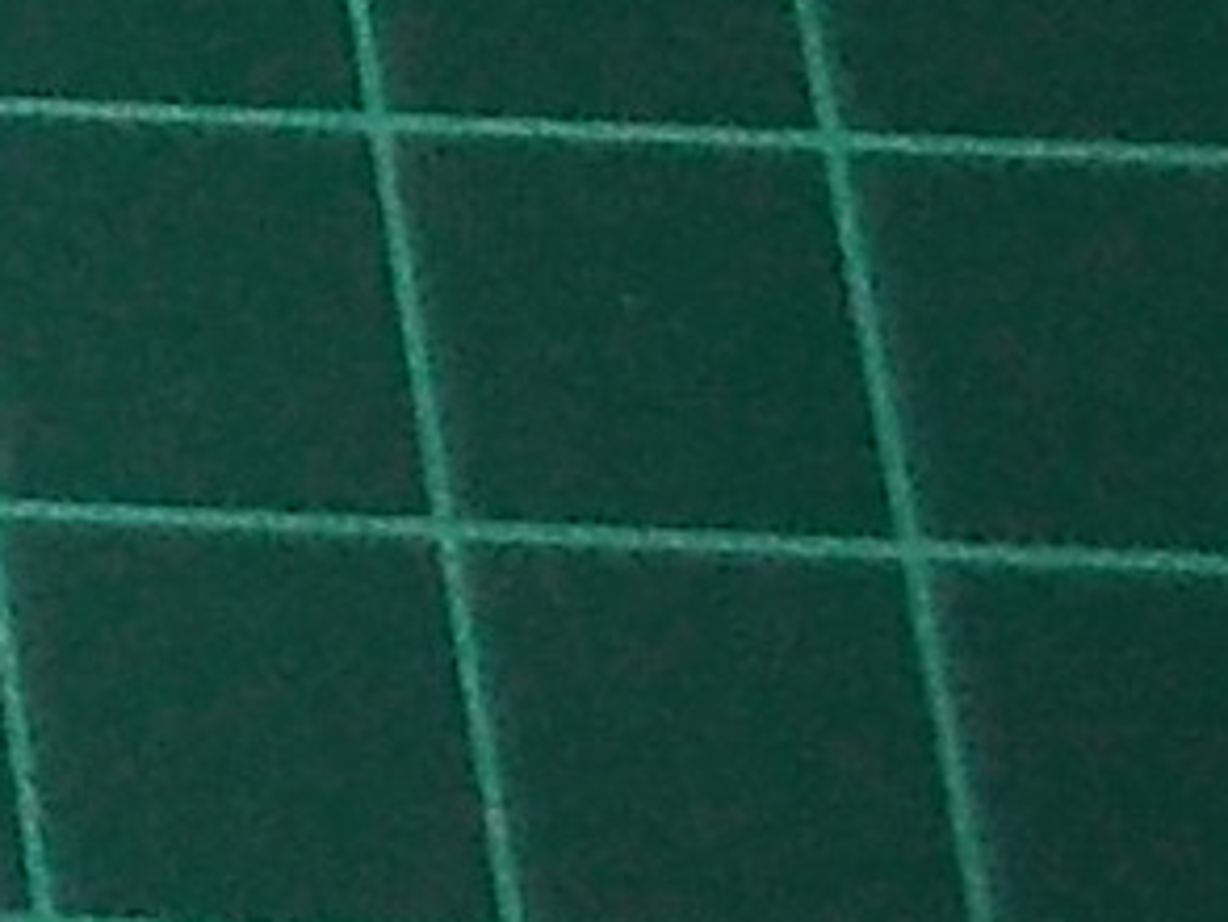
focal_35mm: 225
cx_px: -3529
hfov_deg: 6.9
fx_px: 7985
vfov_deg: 6.5
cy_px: -717
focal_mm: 4.1
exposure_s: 1/30
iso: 200
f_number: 3.3
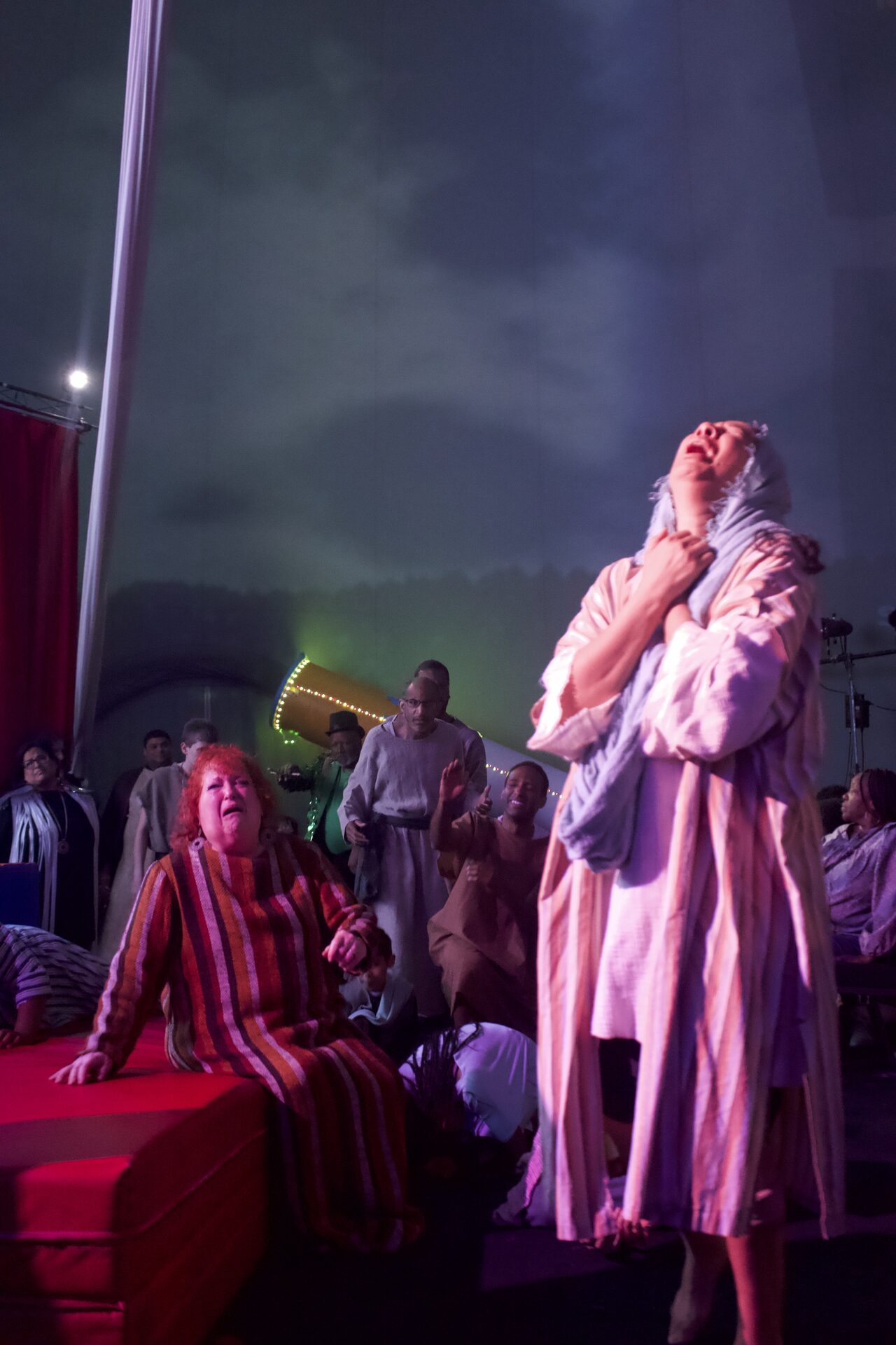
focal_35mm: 38
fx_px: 1419
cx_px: 448
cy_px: 672
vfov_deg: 50.7
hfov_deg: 35.1
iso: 12800
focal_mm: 38
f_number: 4
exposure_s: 1/125
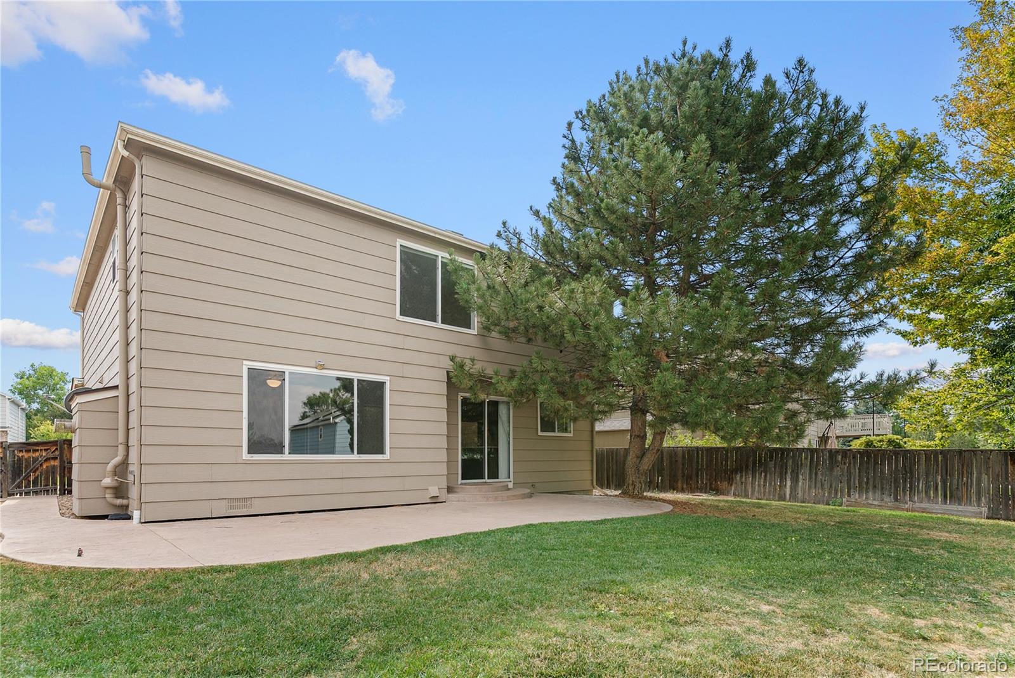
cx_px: 508
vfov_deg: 70.5
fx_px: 479
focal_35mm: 17
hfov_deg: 93.3
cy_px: 339
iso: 100
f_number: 7.1
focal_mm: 17
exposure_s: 1/80
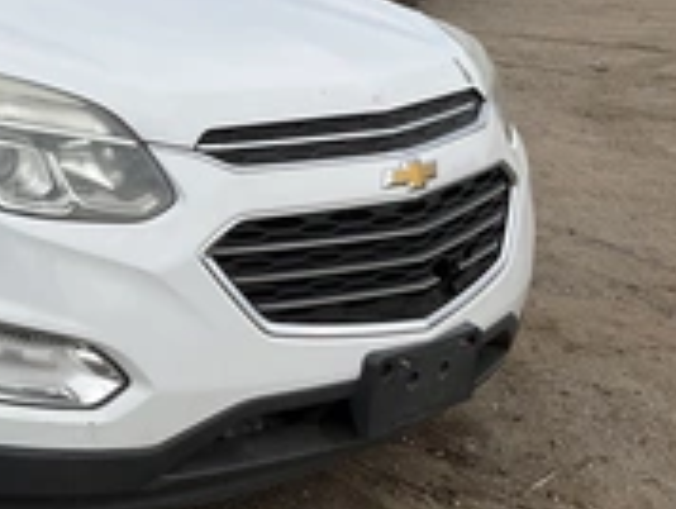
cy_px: 110
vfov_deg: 22.4
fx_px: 1271
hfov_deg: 27.7
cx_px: -30
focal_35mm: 65
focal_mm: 3
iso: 25
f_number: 1.8
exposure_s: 1/2538
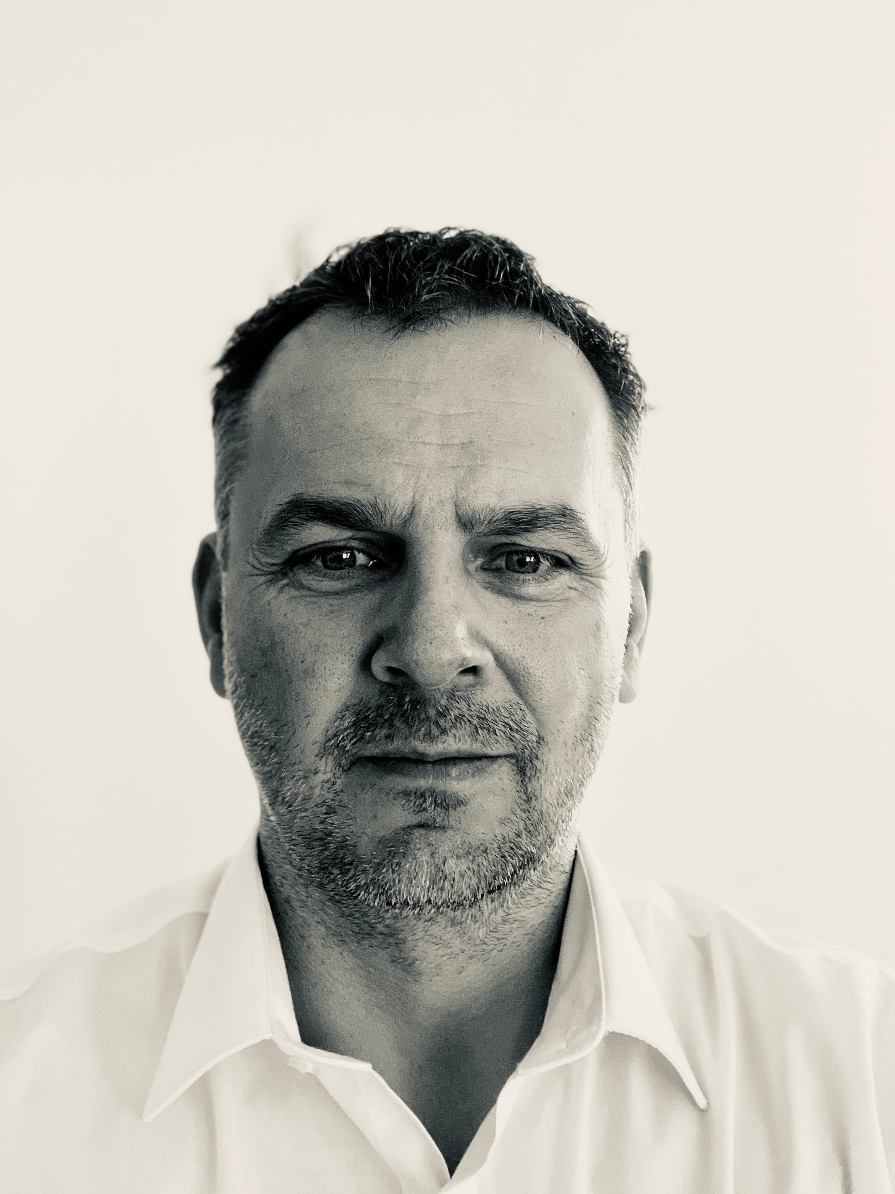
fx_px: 1034
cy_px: 597
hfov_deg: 46.8
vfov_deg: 60.0
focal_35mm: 30
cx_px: 448
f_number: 2.2
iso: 400
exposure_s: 1/54
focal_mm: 2.71
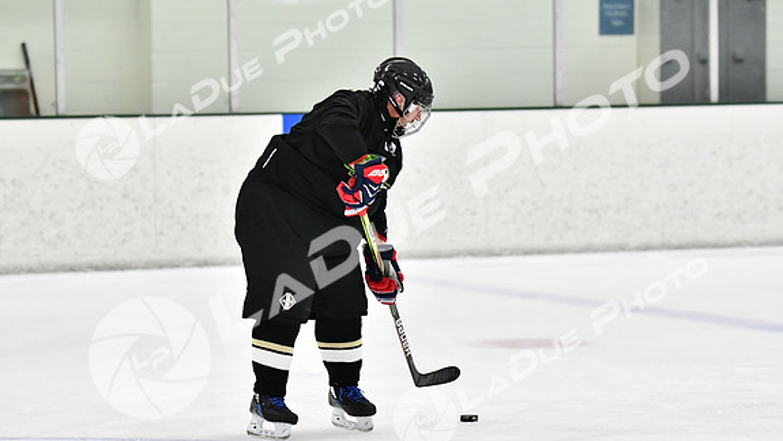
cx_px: 391
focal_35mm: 206
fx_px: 4279
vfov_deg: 5.9
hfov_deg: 10.5
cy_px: 218
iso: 5000
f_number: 2.8
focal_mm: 130
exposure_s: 1/1250
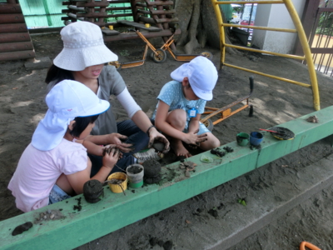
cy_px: 125
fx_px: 231
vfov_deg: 56.8
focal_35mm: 24
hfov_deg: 71.6
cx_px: 166
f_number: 3
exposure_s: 1/125
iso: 80
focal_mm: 4.24
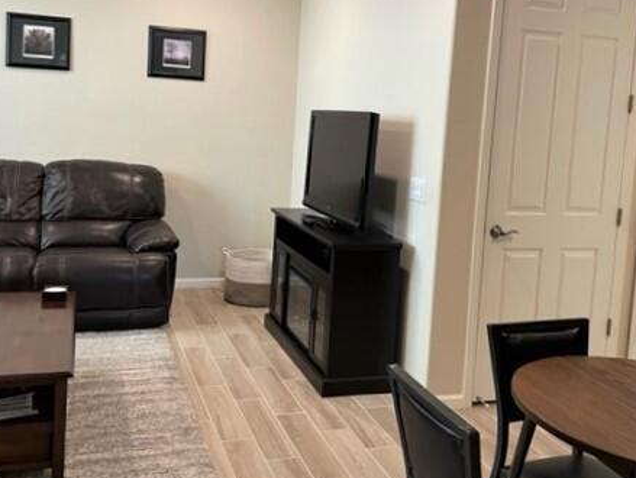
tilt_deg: -4.8
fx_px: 680
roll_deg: -2.1
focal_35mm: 37
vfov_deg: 38.4
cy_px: 167
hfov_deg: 50.1
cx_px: 304
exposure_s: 1/60
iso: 125
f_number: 1.6
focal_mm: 4.2
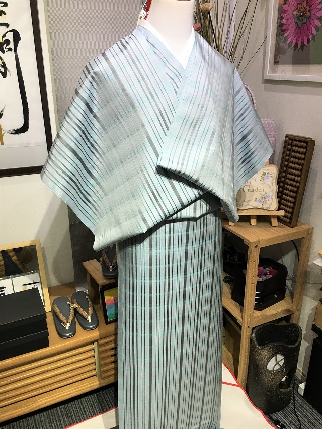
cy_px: 214
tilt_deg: -21.4
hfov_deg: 48.2
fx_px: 360
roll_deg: +1.4
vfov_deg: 61.7
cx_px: 161
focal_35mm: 29
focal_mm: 4.15
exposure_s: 1/30
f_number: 2.2
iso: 32
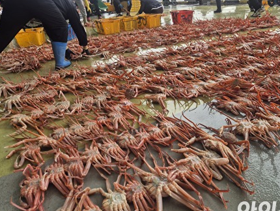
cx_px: 170
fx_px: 251
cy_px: 92
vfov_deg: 45.4
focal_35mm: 31
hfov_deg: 57.8
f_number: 1.8
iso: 32
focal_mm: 5.4
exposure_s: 1/180
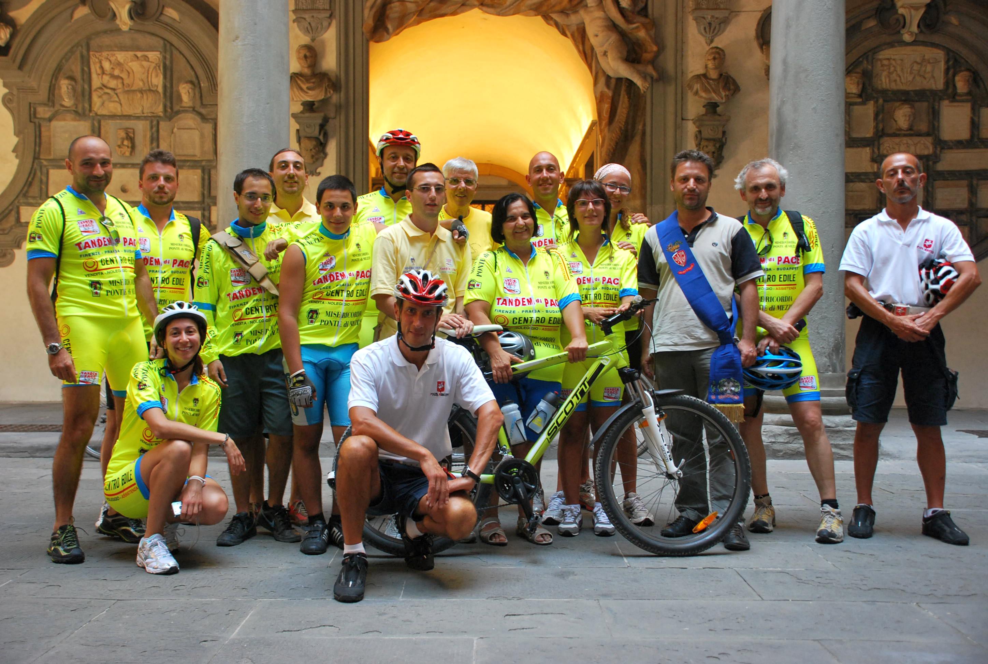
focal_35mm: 42
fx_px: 1155
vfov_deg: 32.0
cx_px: 494
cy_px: 332
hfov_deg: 46.3
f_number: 4
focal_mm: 28
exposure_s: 1/30
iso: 500
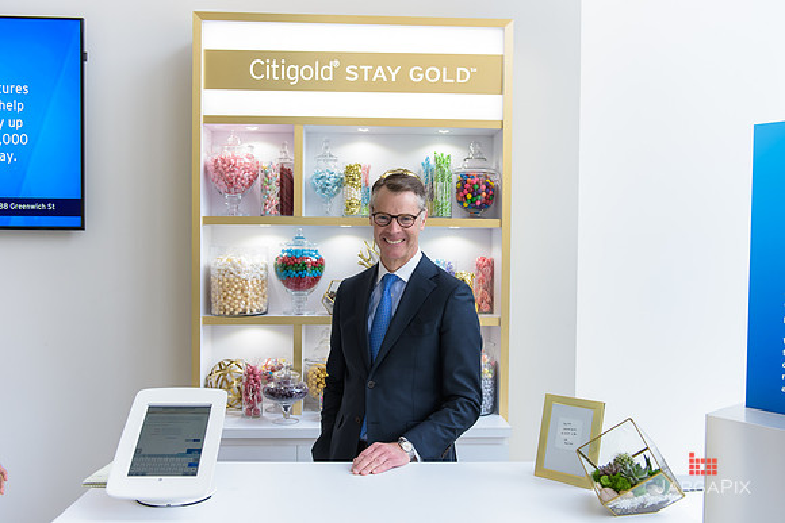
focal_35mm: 32
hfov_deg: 58.7
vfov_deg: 41.1
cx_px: 392
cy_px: 262
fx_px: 698
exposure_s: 1/250
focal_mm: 32
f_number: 3.2
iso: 800
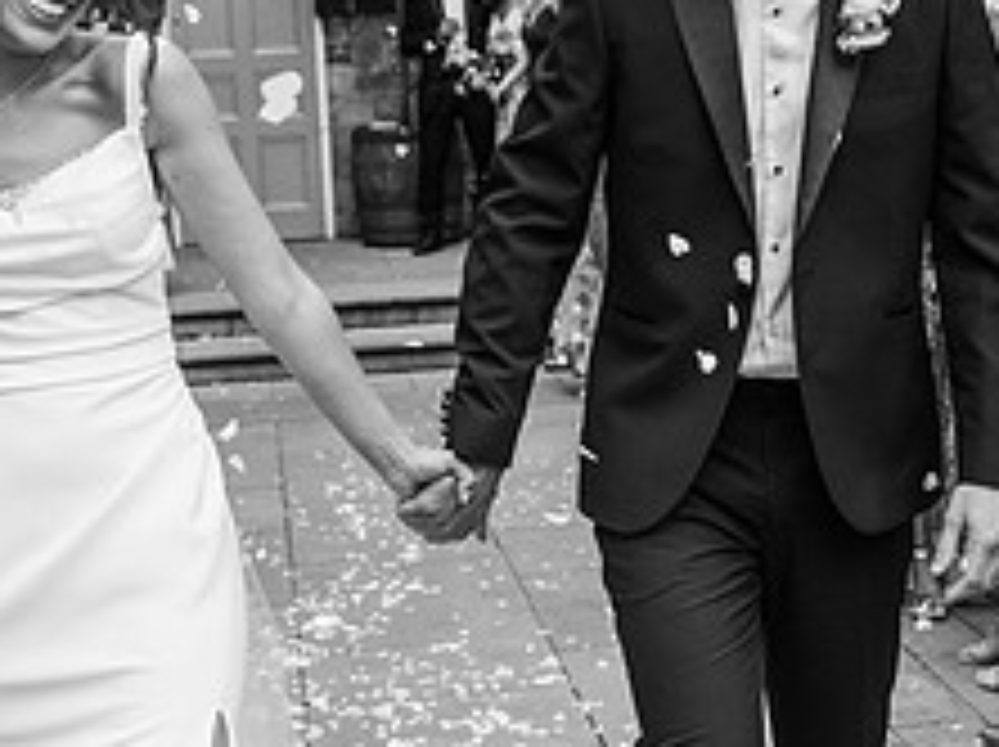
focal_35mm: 76
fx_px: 2191
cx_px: 644
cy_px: 291
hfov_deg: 25.6
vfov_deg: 19.3
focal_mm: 28
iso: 500
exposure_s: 1/800
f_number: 4
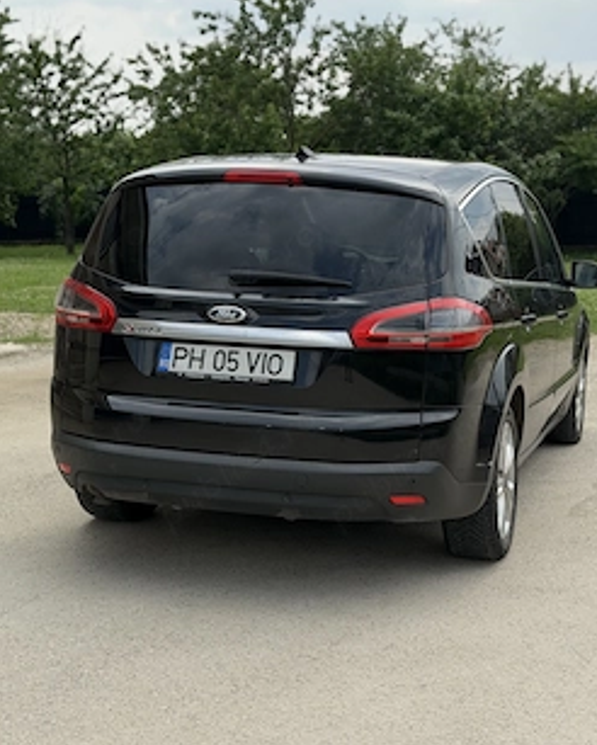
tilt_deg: -8.5
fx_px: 1346
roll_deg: -0.8
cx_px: 323
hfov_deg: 25.0
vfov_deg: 30.9
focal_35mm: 61
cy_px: 323
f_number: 1.78
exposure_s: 1/4098
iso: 64
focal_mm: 6.76
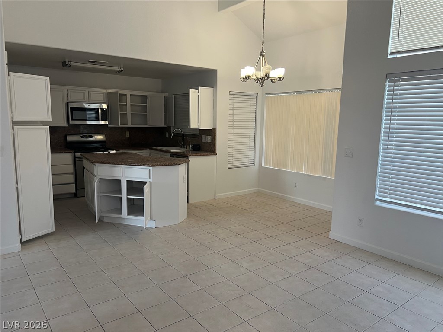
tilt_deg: -8.6
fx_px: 333
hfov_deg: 67.3
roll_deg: -1.1
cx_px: 222
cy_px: 166
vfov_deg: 53.1
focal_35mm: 26
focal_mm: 5.7
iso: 80
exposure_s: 1/60
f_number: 1.5
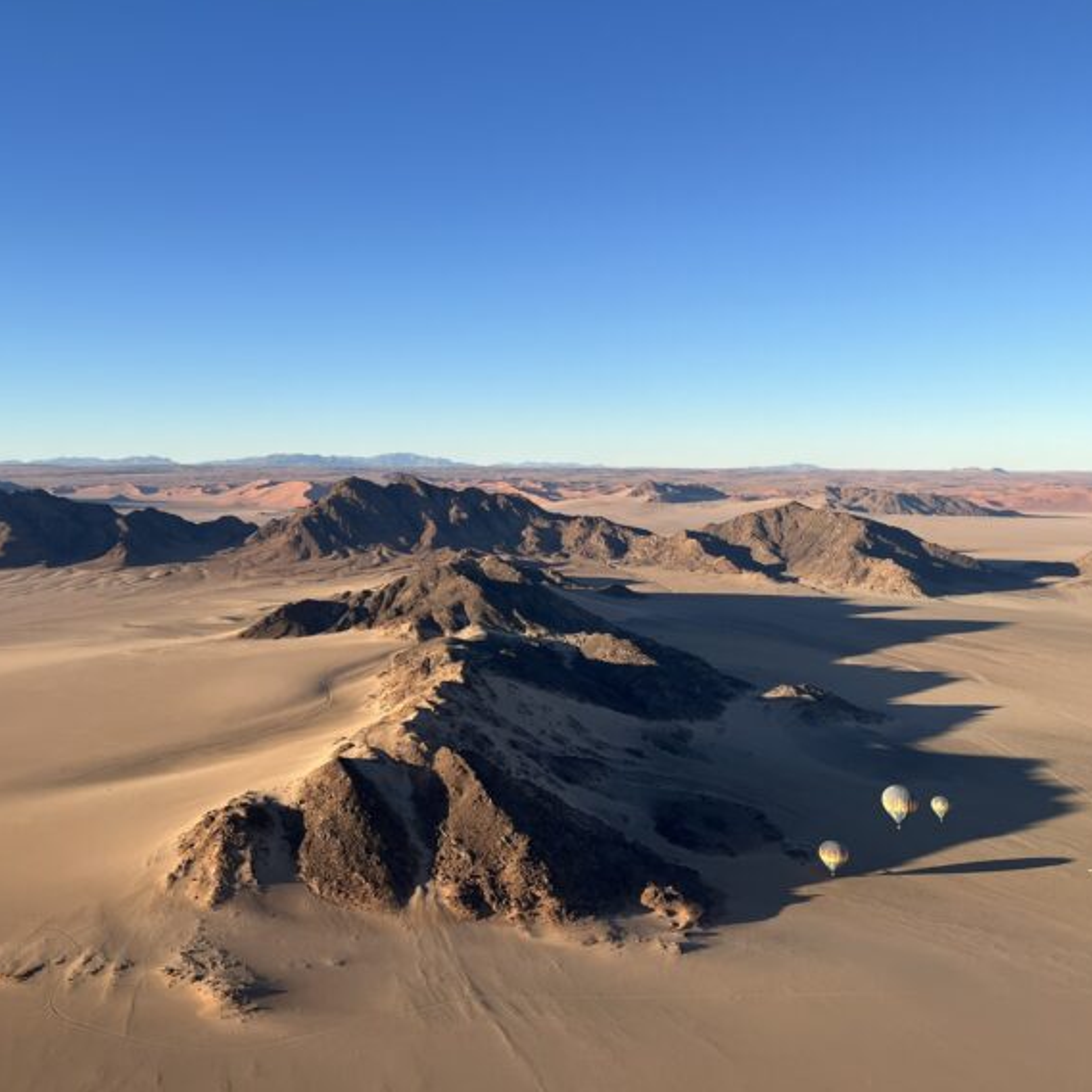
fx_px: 1106
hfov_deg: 52.2
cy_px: 543
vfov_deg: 52.5
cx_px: 441
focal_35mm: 31
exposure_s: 1/2463
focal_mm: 5.1
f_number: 1.6
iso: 50
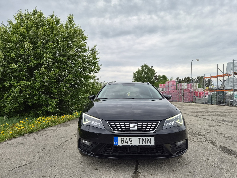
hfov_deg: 73.9
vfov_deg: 58.9
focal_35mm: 23
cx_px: 118
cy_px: 89
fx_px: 157
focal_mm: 5.4
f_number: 1.8
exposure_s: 1/1776
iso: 80
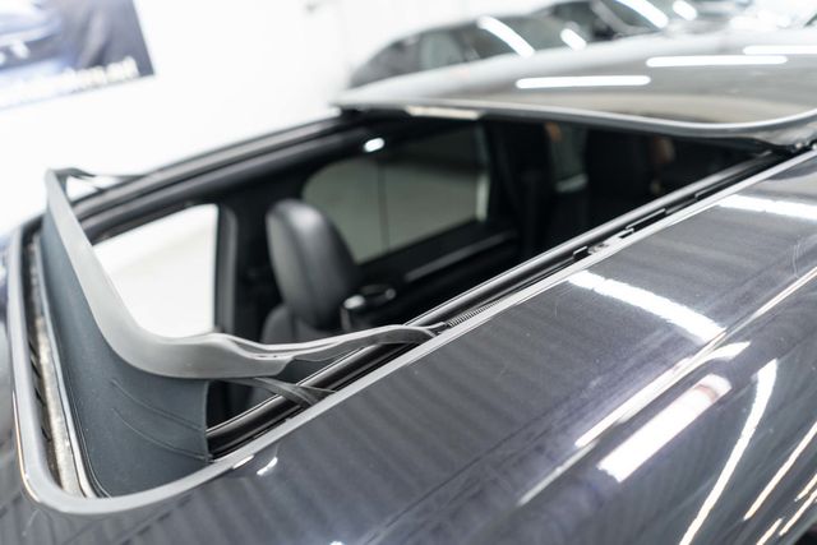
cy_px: 272
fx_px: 636
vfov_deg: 46.4
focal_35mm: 28
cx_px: 408
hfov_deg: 65.5
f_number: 3.2
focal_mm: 28
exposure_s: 1/50
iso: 1000
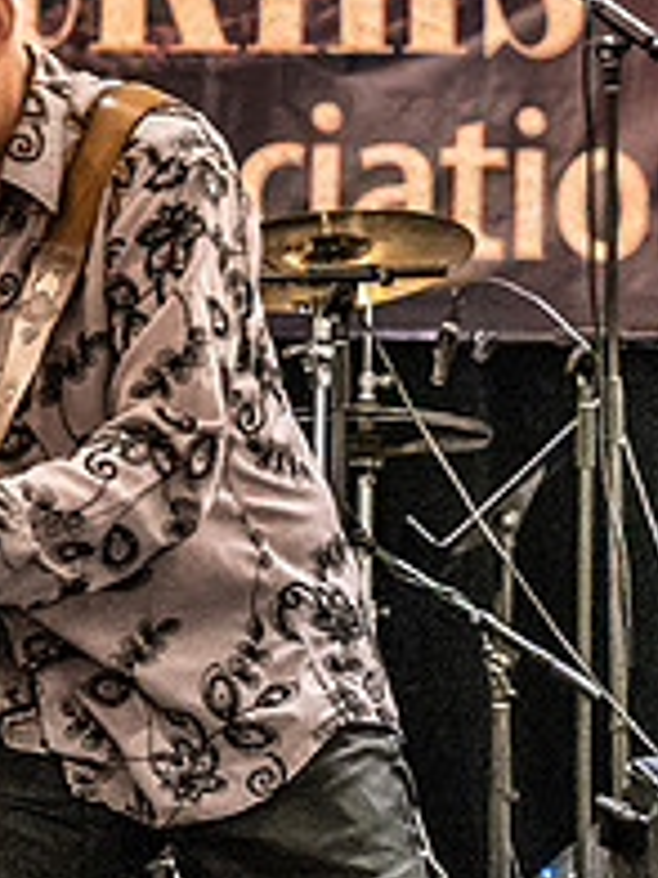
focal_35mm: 208
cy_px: 399
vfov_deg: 9.5
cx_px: -379
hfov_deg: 7.0
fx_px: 5272
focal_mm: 63
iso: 10000
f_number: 5.6
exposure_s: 1/200
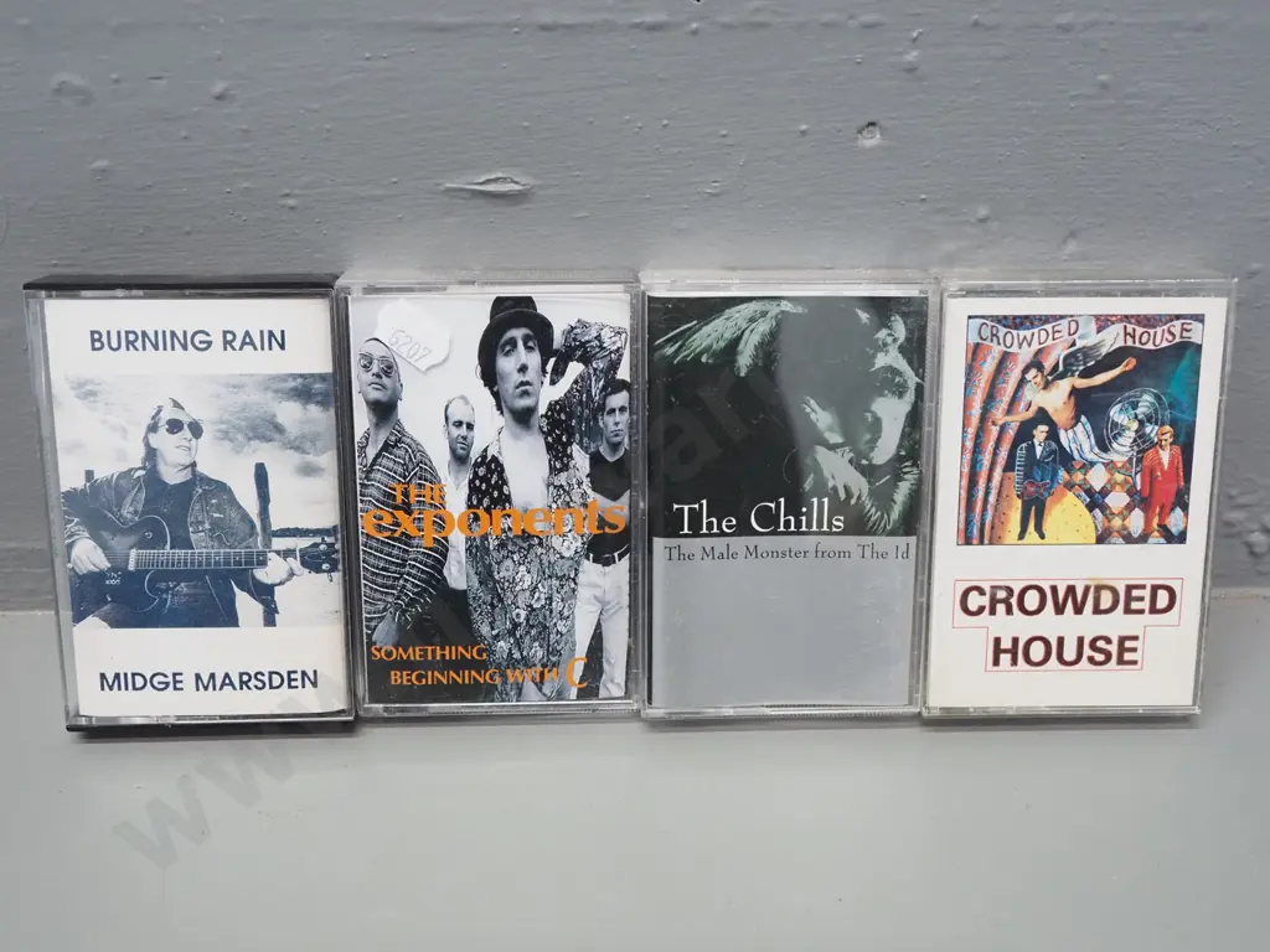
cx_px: 635
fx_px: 1468
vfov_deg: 36.0
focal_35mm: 40
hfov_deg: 46.8
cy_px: 476
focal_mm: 20
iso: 3200
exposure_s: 1/125
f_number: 5.6
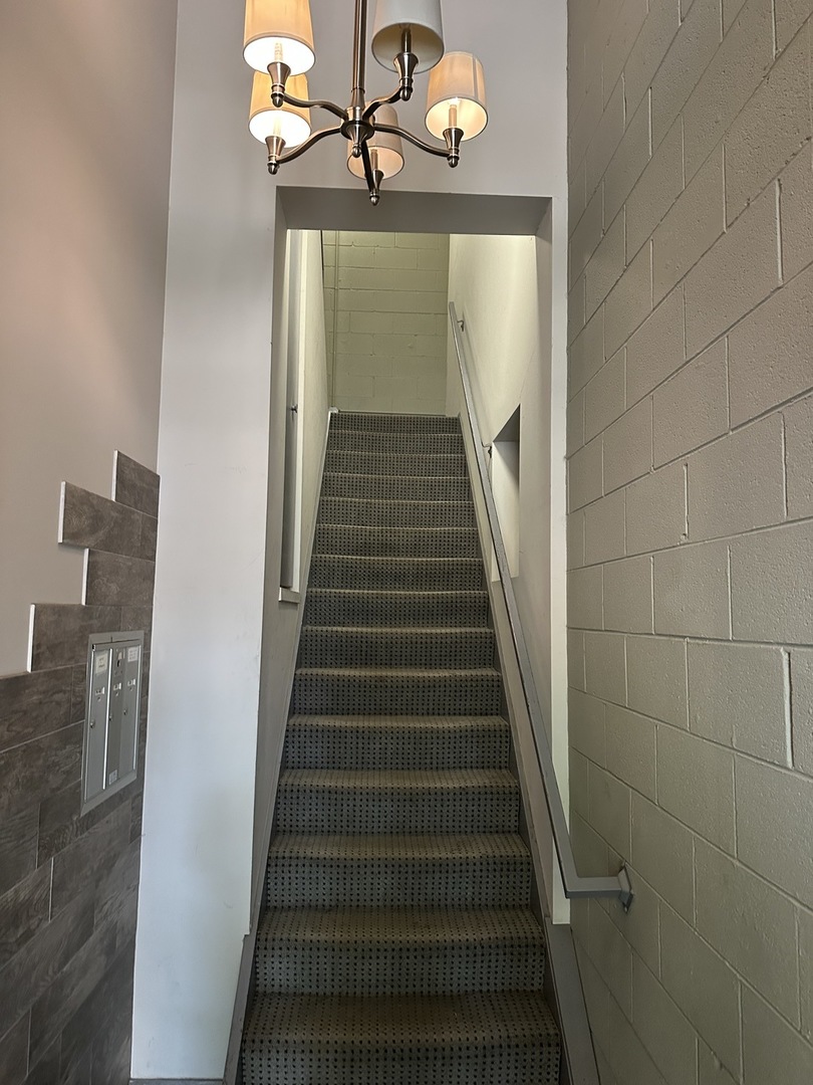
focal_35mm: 24
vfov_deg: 71.6
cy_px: 542
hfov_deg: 56.8
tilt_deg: +3.8
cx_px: 406
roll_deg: +0.1
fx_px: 752
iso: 640
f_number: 1.78
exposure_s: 1/60
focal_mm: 6.86
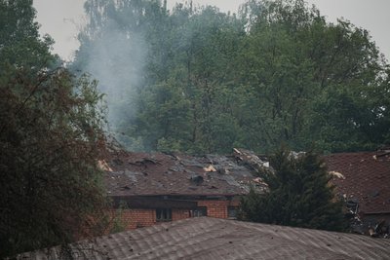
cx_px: 195
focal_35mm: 231
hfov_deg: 8.9
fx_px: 2503
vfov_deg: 6.0
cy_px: 130
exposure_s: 1/250
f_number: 5.6
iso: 200
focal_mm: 231
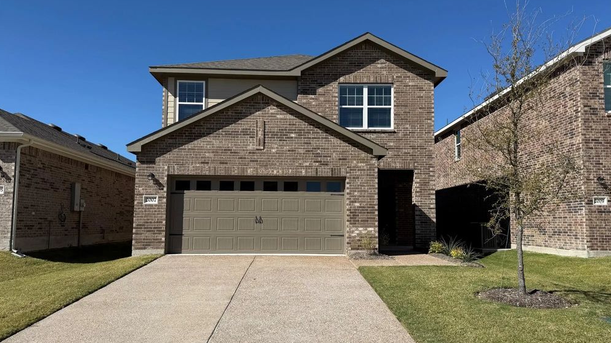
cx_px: 300
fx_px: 437
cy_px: 187
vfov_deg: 42.8
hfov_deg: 69.9
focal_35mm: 27
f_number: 1.78
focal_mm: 6.76
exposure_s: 1/6711
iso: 80
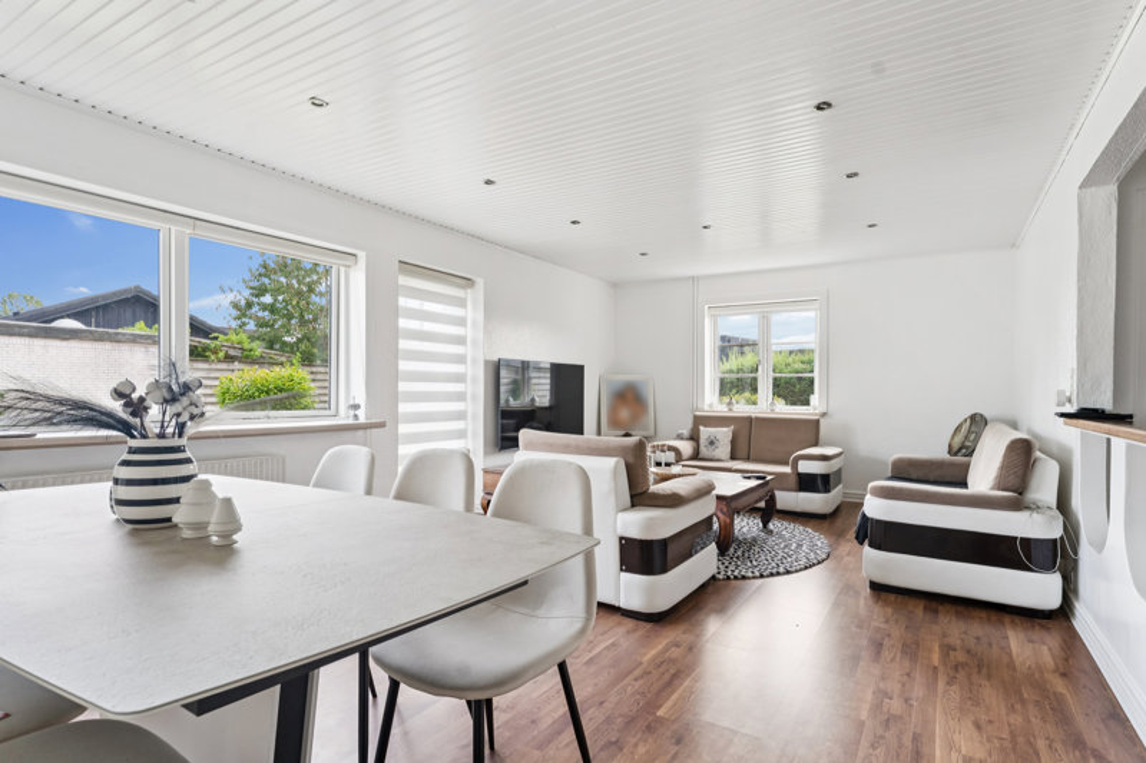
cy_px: 382
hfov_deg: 90.0
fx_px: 573
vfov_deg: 67.4
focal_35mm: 18
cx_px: 573
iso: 800
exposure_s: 1/60
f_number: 7.1
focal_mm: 18
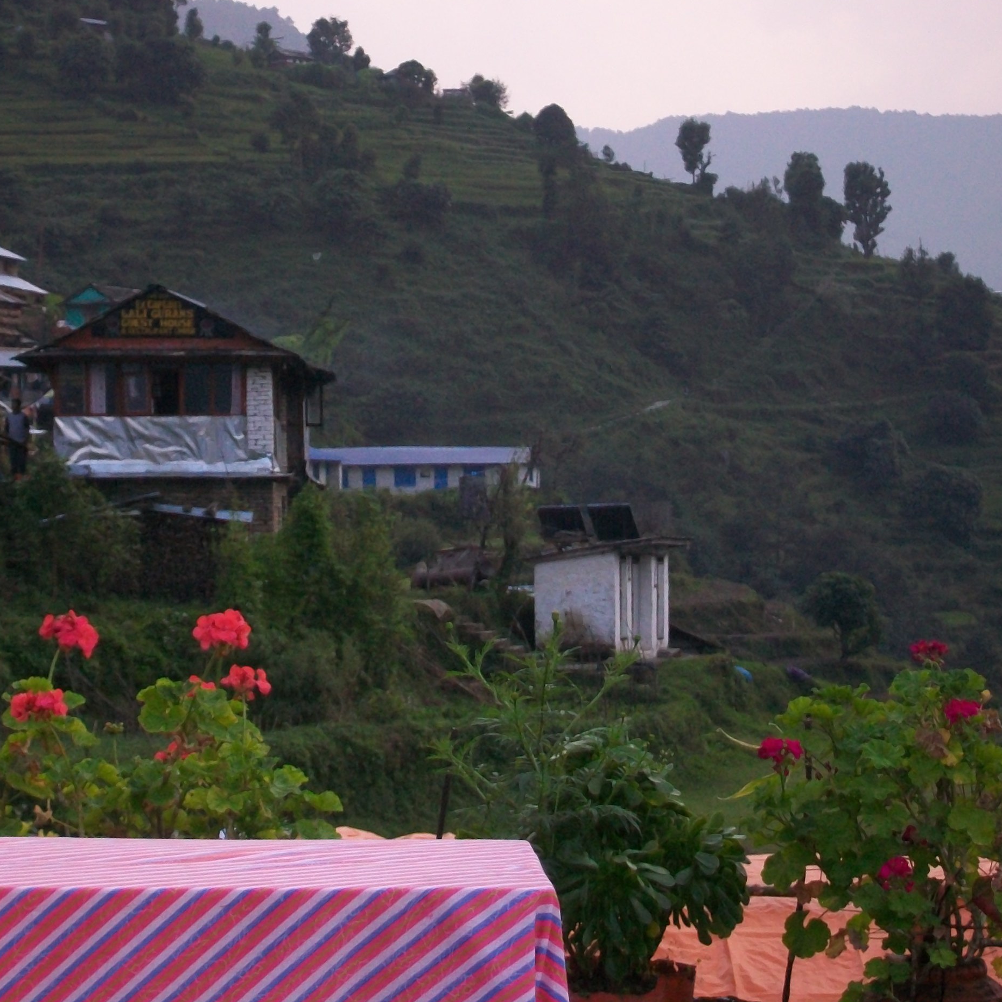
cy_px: 500
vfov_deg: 15.3
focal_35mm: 114
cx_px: 419
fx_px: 3733
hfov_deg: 15.3
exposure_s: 1/100
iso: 160
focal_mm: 17.1
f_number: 5.1
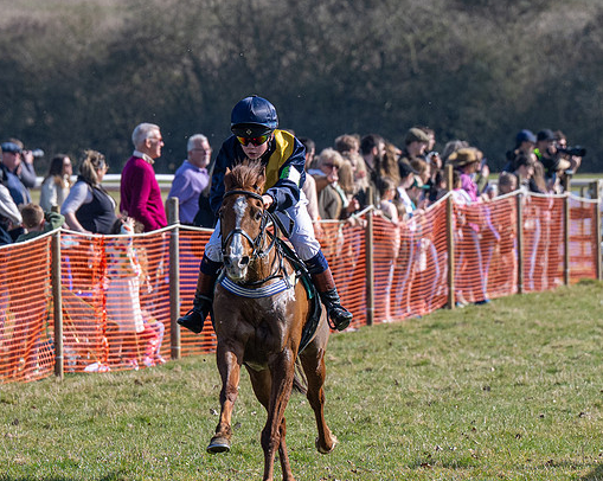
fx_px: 10785
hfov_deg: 3.2
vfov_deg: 2.6
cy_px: 220
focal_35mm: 605
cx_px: 200
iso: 200
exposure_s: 1/1250
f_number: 5
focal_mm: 180
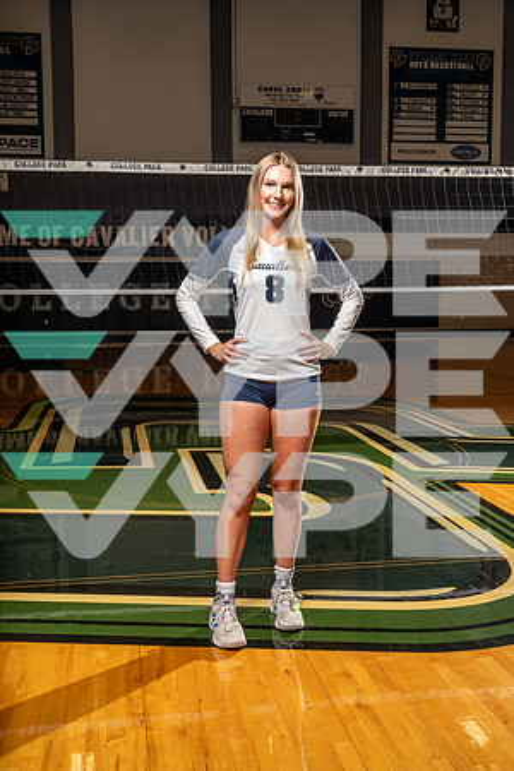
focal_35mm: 40
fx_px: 857
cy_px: 386
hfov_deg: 33.4
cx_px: 257
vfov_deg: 48.5
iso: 640
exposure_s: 1/250
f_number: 11
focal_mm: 40
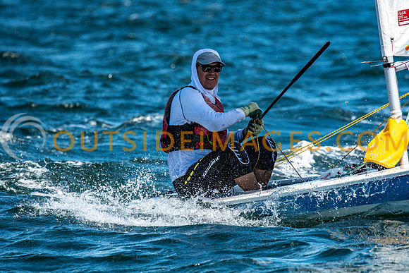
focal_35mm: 450
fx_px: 5113
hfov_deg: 4.6
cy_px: 136
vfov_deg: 3.1
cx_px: 204
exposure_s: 1/4000
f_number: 5
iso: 400
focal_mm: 300
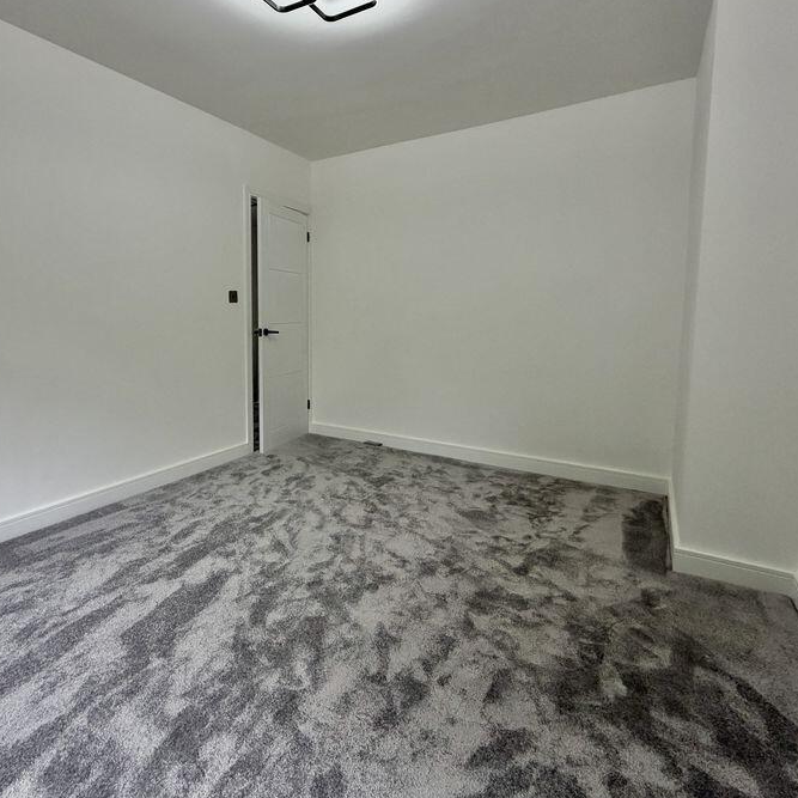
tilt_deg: -4.9
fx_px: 496
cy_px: 349
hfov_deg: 77.0
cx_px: 327
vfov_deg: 77.3
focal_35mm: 19
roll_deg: -0.1
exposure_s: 1/121
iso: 200
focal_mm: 2.22
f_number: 2.2
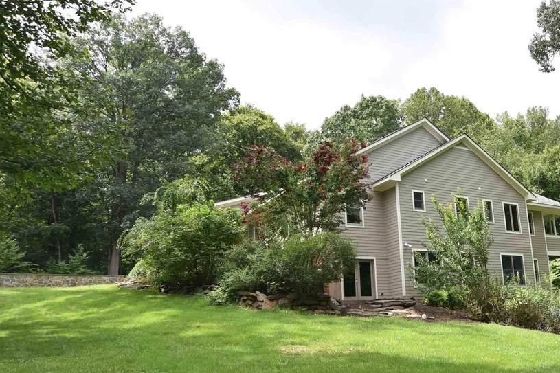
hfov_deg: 55.2
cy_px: 213
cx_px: 401
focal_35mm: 33
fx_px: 513
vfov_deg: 39.9
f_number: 6.3
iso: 100
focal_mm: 14
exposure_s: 1/250
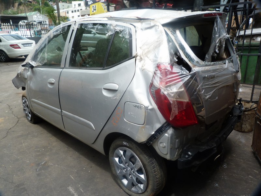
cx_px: 130
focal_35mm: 25
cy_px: 98
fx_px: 188
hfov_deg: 69.4
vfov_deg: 54.9
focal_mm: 4.5
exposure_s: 1/200
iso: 80
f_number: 4.5
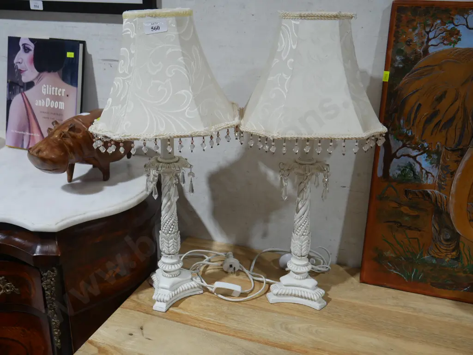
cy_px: 178
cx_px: 236
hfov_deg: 51.4
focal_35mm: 36
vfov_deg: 39.7
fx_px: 492
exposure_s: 1/60
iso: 400
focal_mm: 18
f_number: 4.5
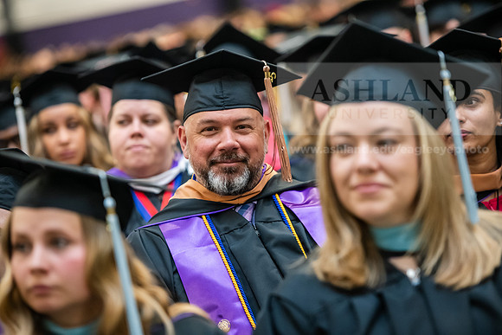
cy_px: 168
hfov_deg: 14.2
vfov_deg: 9.5
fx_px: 2022
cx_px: 251
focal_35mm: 145
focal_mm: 145
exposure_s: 1/200
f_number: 3.2
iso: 3200
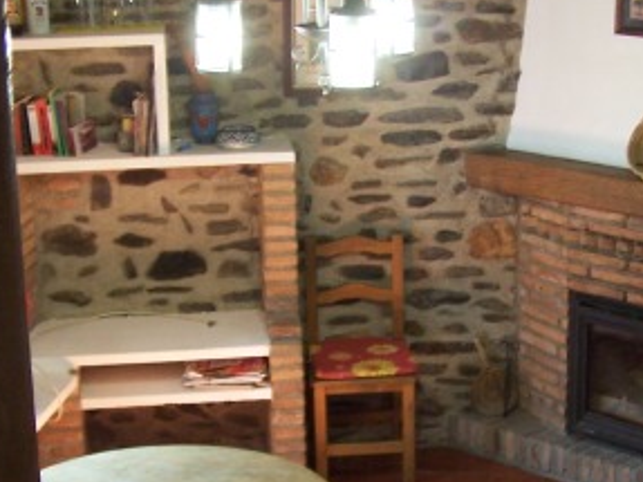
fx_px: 1597
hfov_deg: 22.7
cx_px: 408
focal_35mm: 86
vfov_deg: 17.0
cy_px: 370
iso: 140
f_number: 2.8
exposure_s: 1/8
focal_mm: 6.3
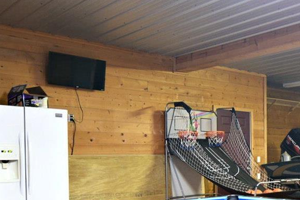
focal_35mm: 49
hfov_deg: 34.7
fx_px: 408
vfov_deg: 26.8
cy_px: 171
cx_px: 330
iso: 640
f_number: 2.8
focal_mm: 14
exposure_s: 1/15
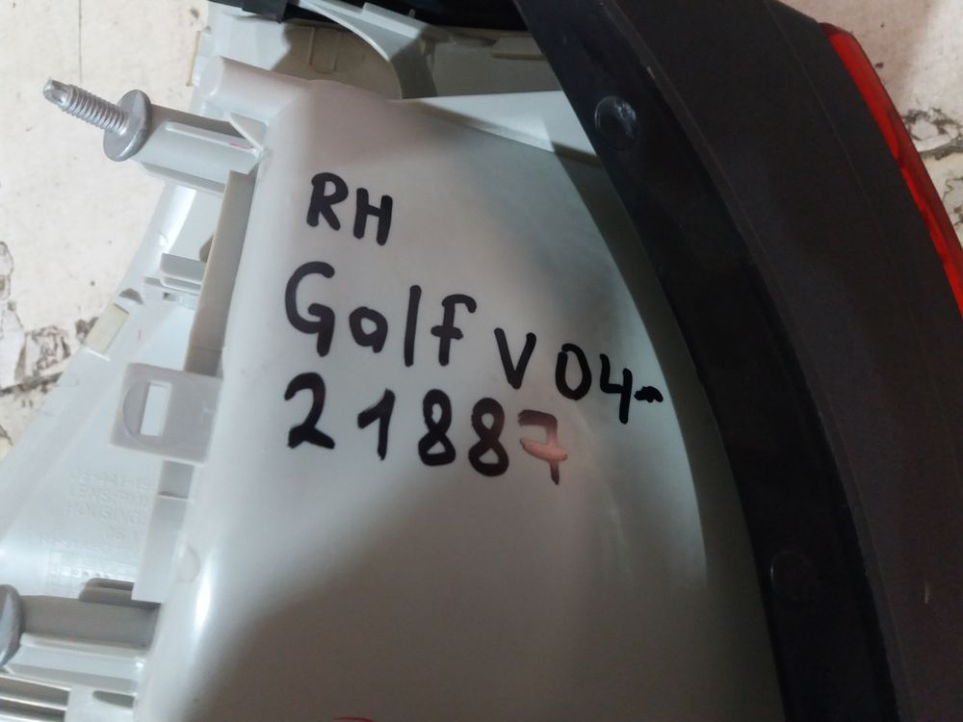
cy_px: 361
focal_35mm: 28
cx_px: 482
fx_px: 779
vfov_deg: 49.7
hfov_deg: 63.4
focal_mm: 3.7
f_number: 1.9
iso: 200
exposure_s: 1/17
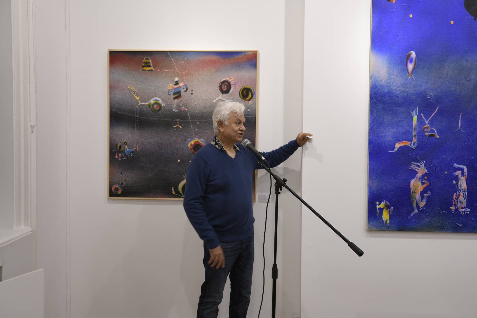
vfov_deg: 43.6
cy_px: 159
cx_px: 238
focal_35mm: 30
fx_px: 397
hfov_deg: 61.9
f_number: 2.8
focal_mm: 30
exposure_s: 1/30
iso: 200
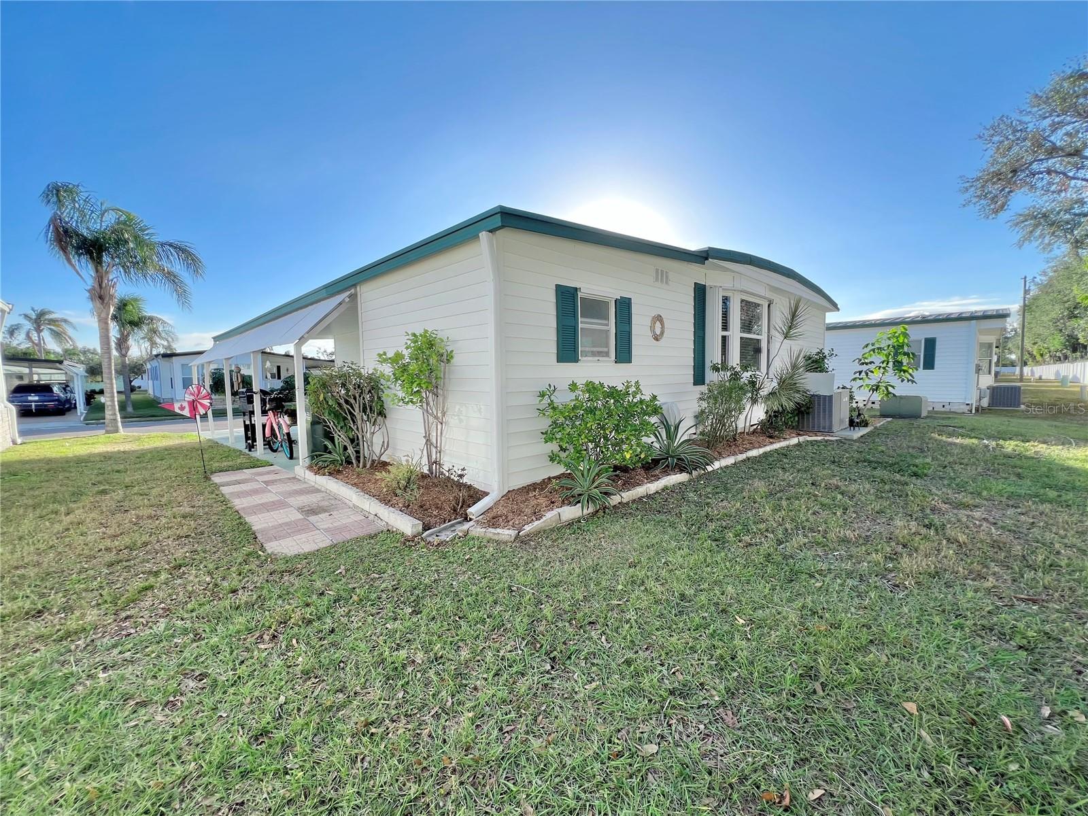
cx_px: 544
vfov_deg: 89.9
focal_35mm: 13
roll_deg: +1.0
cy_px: 408
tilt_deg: -3.7
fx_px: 409
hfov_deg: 106.2
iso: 32
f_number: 1.8
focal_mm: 1.57
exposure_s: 1/555
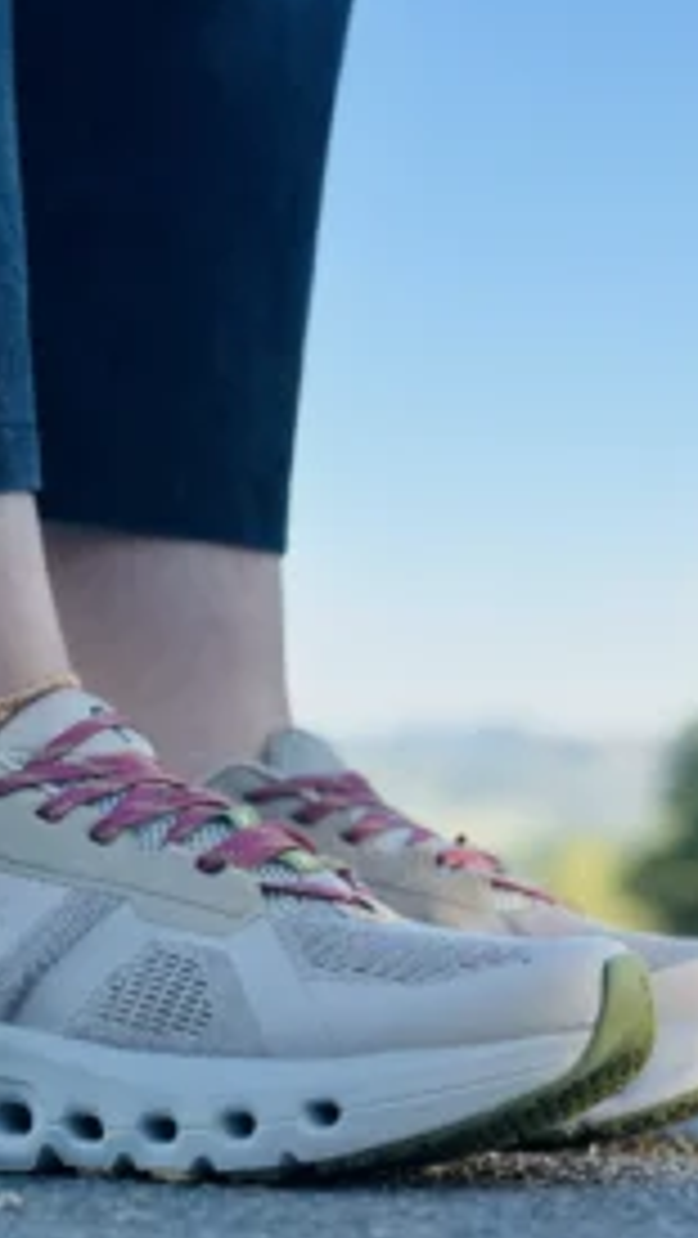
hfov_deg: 17.0
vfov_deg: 29.7
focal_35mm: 71
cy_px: 637
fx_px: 2333
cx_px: 261
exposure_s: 1/1992
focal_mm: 6.86
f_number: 1.78
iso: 80
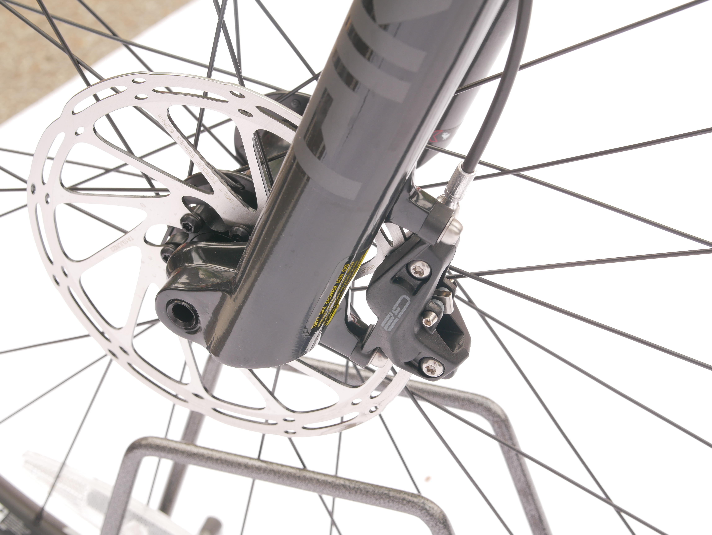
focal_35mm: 84
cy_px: 268
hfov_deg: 23.3
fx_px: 1728
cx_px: 356
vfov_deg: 17.6
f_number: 7.1
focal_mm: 42
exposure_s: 1/100
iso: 200
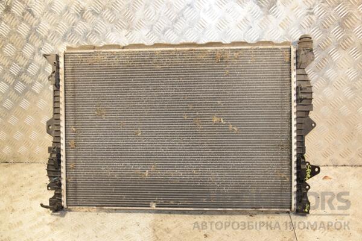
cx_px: 181
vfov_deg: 40.0
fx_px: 332
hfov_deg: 57.2
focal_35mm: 33
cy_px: 120
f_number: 5
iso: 800
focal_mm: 22
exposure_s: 1/125
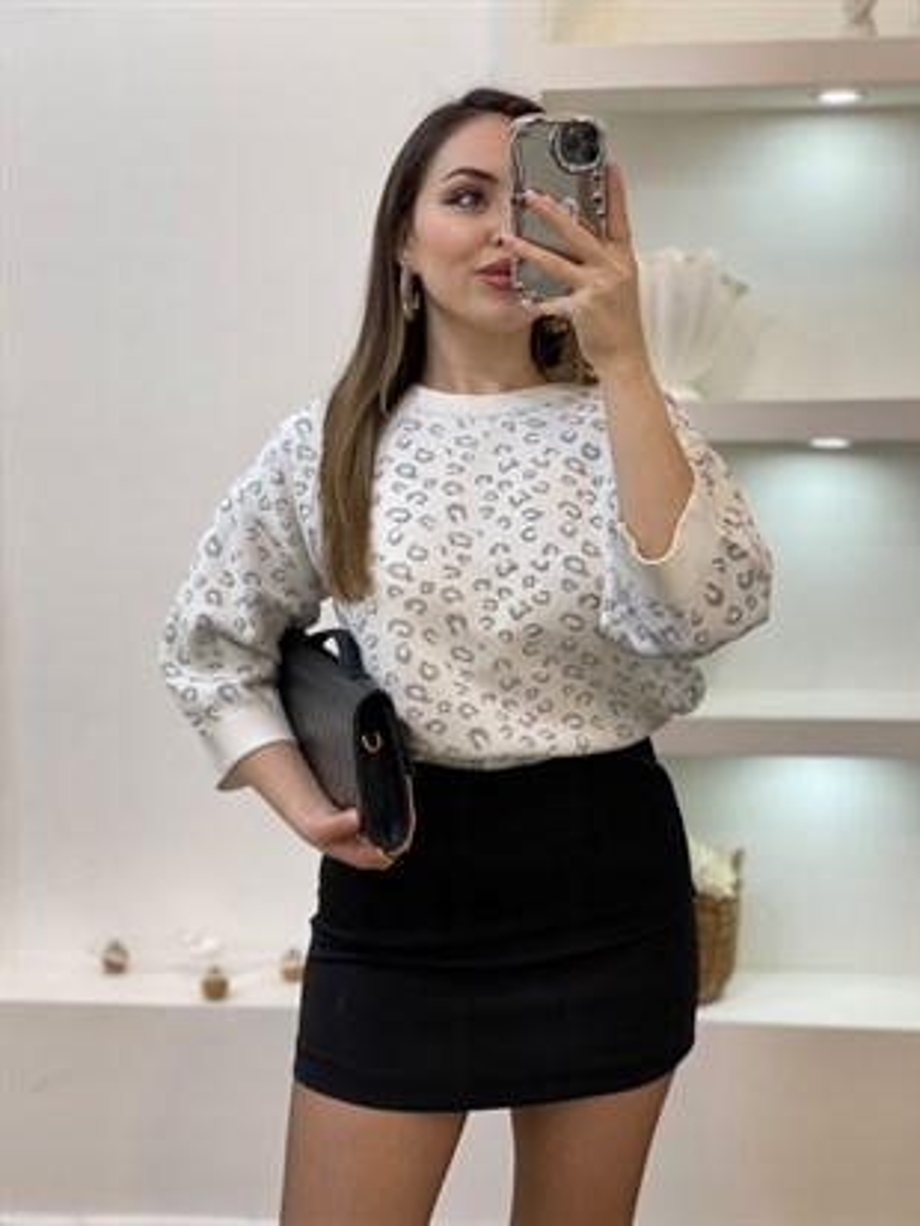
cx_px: 460
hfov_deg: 28.0
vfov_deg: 36.8
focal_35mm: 52
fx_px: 1842
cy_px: 613
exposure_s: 1/100
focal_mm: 6
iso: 80
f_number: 2
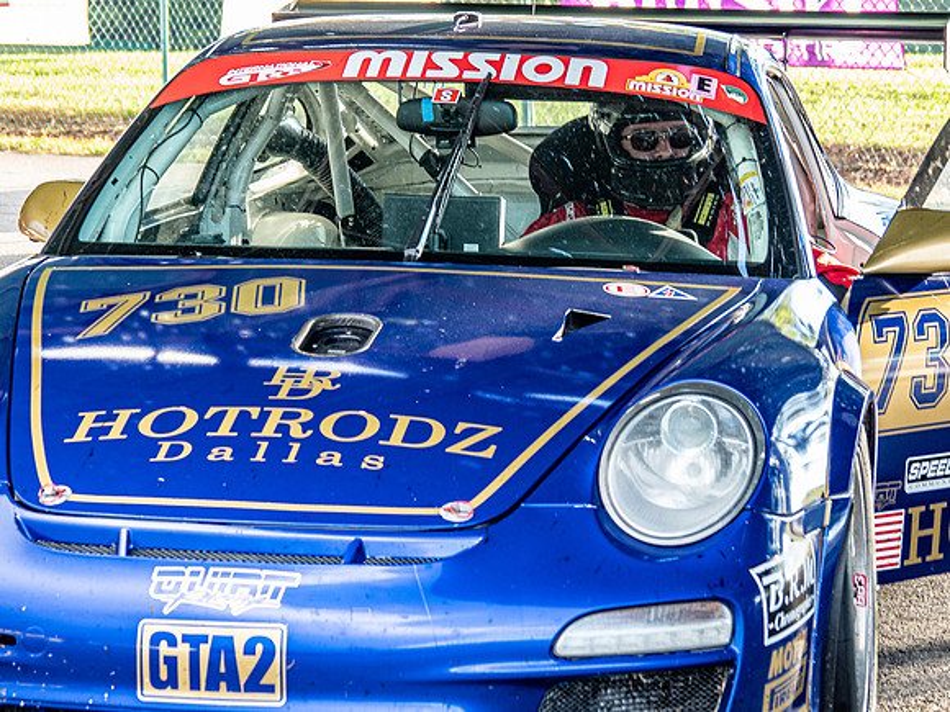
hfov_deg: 14.3
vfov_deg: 10.8
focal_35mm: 138
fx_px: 3776
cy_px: 311
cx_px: 464
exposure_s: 1/100
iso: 400
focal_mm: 50
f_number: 4
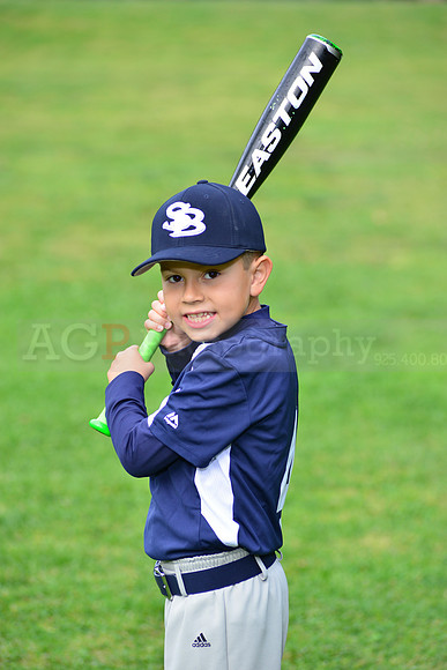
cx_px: 224
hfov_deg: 8.6
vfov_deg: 12.8
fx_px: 2978
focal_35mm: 160
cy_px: 335
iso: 320
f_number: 5.6
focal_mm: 160
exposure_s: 1/200
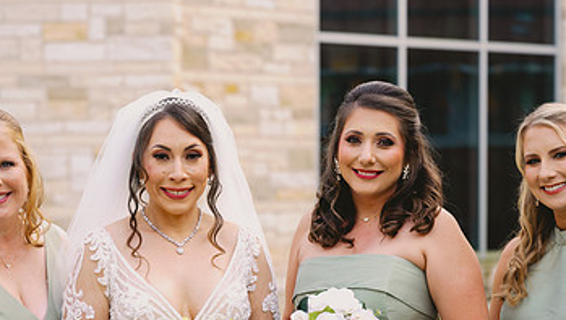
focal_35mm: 127
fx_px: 1908
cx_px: 257
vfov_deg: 9.6
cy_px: 255
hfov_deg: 16.9
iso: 80
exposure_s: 1/200
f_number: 2.8
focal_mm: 70
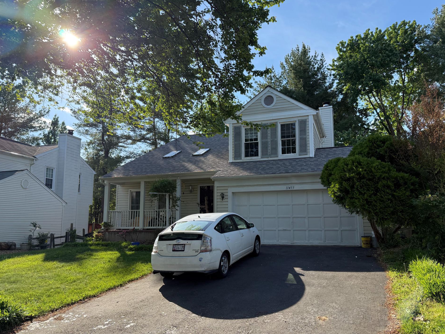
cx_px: 239
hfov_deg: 67.2
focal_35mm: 26
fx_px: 334
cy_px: 175
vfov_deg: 53.0
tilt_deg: +8.7
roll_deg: +0.2
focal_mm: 6.76
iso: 100
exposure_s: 1/2110
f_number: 1.78
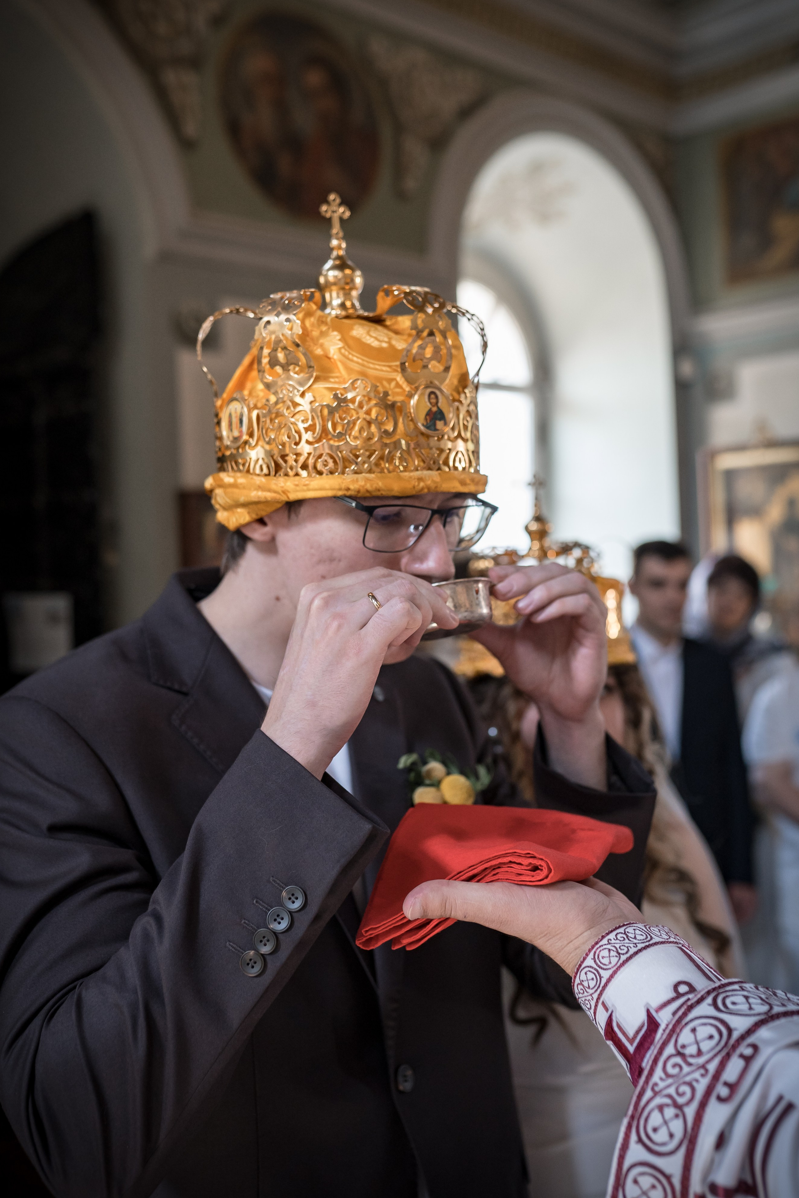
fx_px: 1198
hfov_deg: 36.9
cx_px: 407
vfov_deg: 53.1
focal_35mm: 36
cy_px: 582
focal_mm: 35
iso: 1600
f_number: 2.8
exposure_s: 1/250
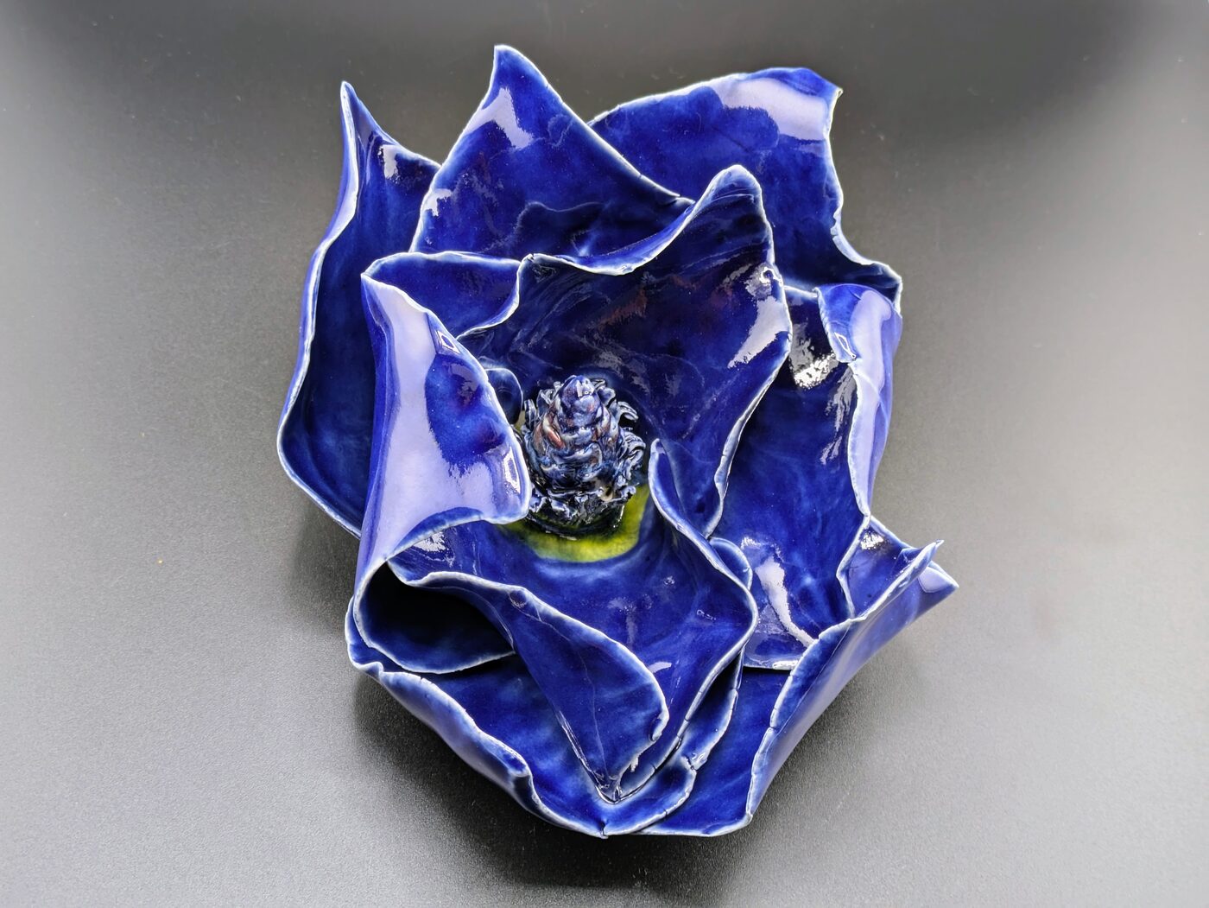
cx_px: 604
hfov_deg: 37.5
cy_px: 454
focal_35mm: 51
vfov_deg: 28.6
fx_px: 1782
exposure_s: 1/120
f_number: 1.89
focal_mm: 5.43
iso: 89
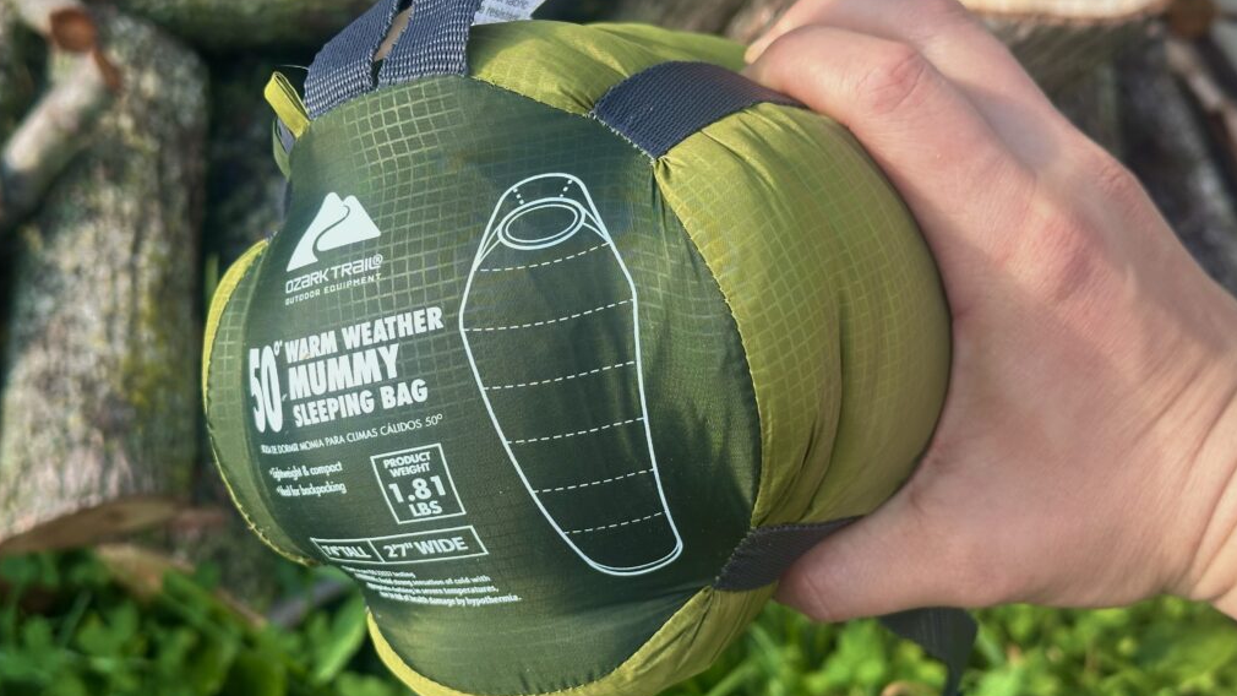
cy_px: 359
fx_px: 1738
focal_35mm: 53
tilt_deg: -49.6
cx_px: 614
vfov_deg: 22.6
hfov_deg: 39.2
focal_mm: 6.86
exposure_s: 1/858
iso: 64
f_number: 1.78
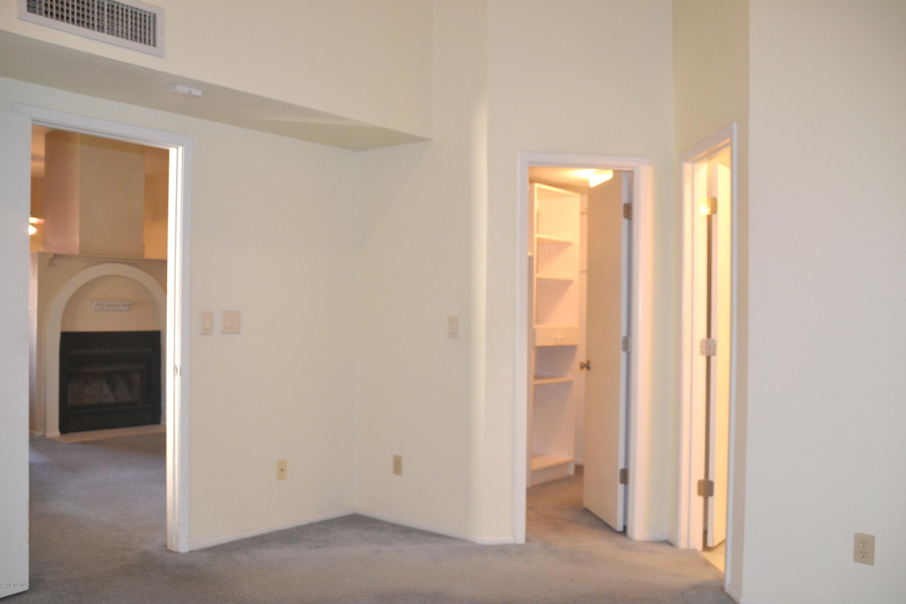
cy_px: 302
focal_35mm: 32
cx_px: 453
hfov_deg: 59.5
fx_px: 793
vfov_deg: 41.7
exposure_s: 1/60
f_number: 3.8
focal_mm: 21
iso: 800
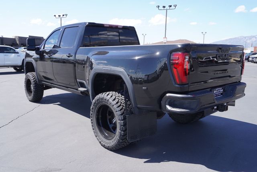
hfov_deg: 59.4
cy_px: 86
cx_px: 128
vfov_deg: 41.8
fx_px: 225
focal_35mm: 32
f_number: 6.3
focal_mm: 21
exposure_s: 1/160
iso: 100
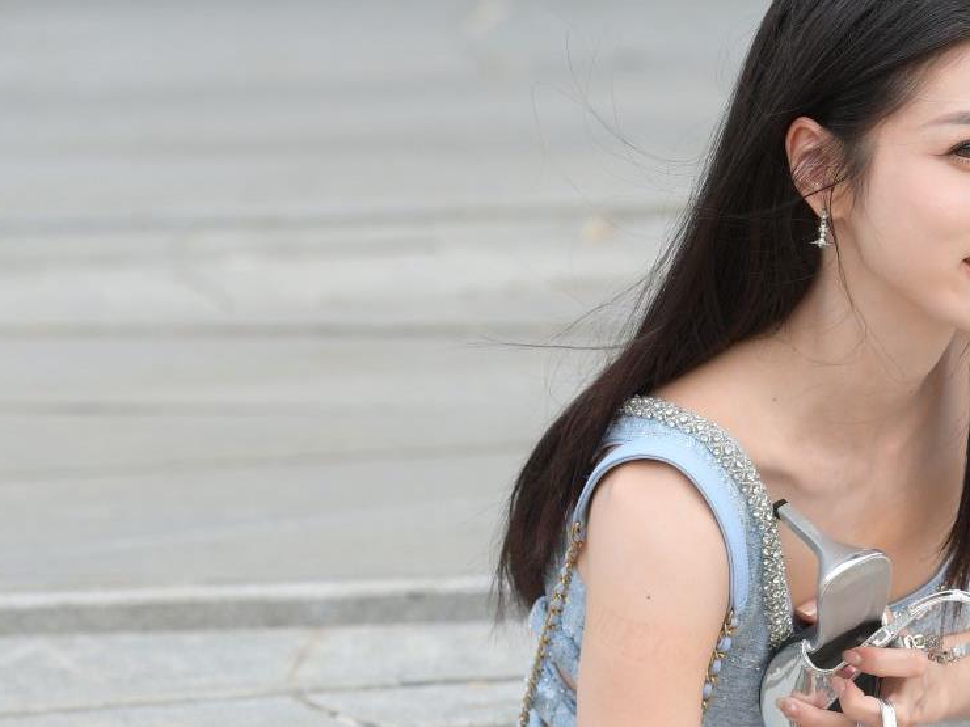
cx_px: 1024
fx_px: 11265
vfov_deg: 3.7
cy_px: 927
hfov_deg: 4.9
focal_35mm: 402
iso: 400
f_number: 4.5
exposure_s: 1/640
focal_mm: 125
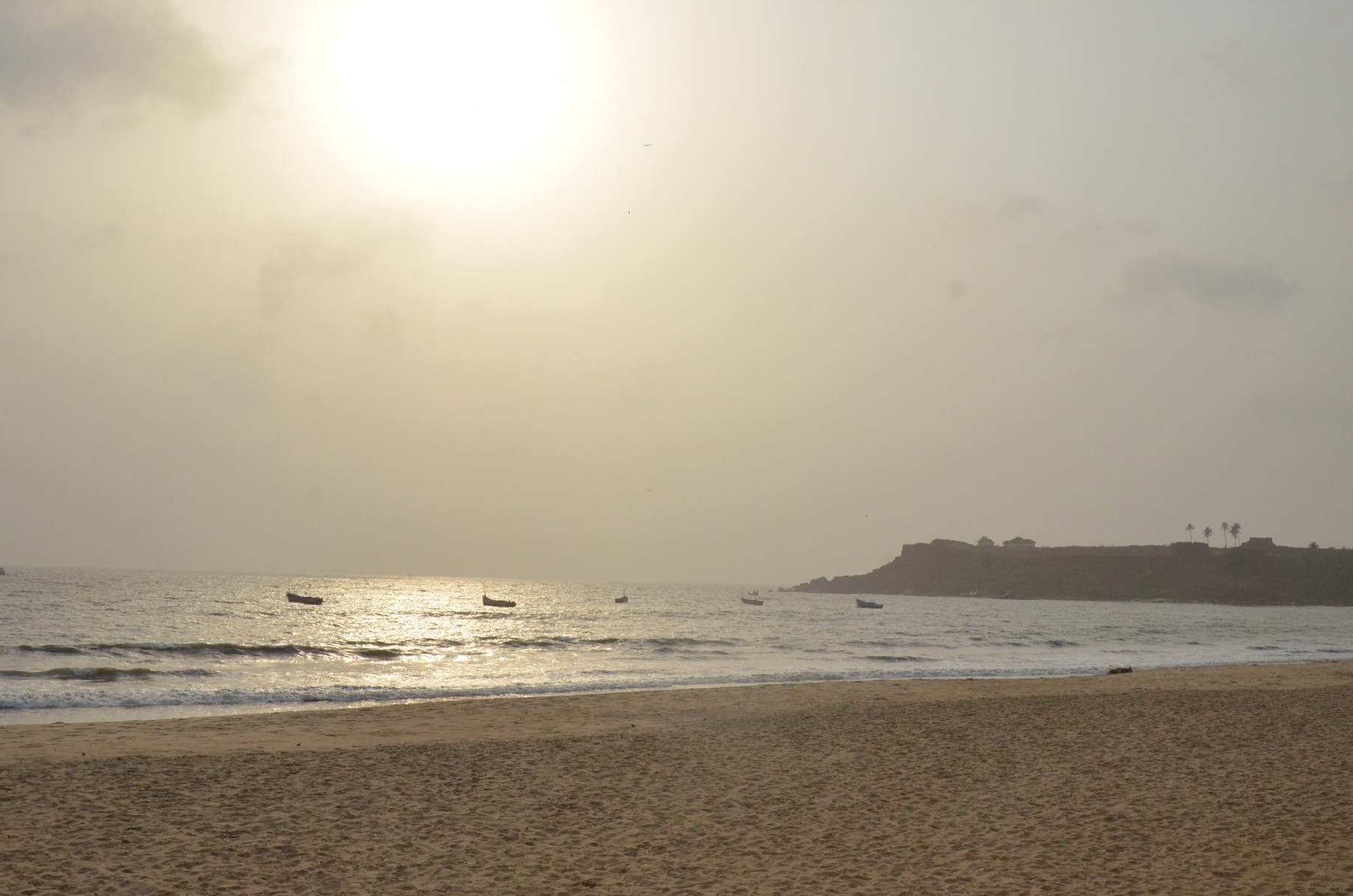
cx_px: 686
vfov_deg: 33.6
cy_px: 453
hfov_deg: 49.1
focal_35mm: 40
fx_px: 1483
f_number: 11
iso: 1250
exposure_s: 1/4000
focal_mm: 25
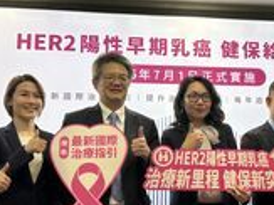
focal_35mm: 64
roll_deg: +0.7
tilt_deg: +10.6
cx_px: 192
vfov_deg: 22.9
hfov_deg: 30.0
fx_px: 506
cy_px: 114
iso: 40
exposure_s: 1/232
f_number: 1.6
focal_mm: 5.96
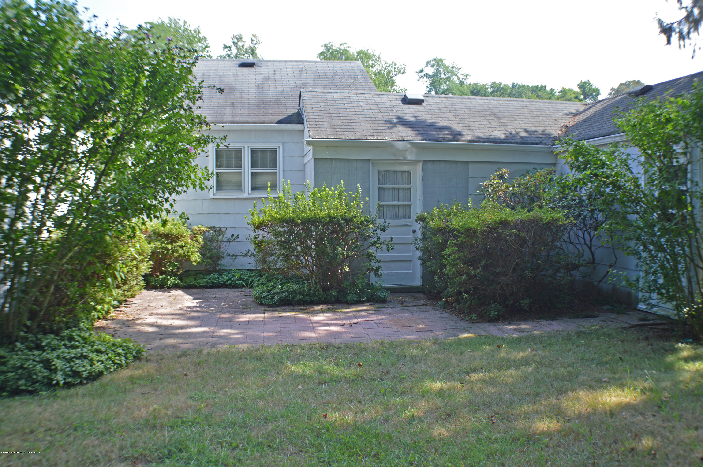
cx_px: 352
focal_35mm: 36
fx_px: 702
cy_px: 234
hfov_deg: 53.2
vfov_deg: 36.8
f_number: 4
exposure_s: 1/160
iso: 100
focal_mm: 24
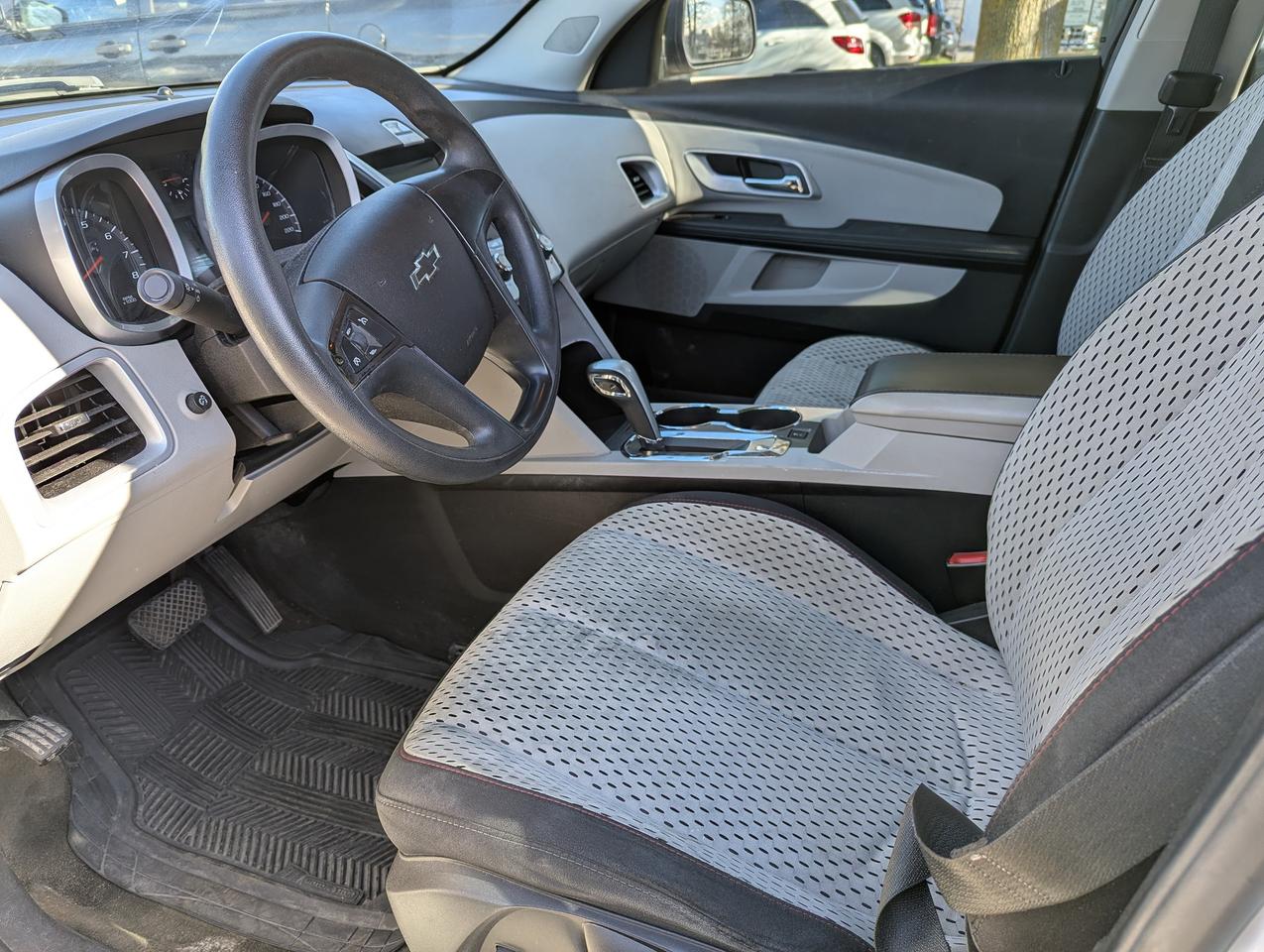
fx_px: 878
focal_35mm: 24
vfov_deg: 56.9
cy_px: 476
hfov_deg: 71.5
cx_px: 632
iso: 43
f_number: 1.85
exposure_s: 1/214
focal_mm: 6.81
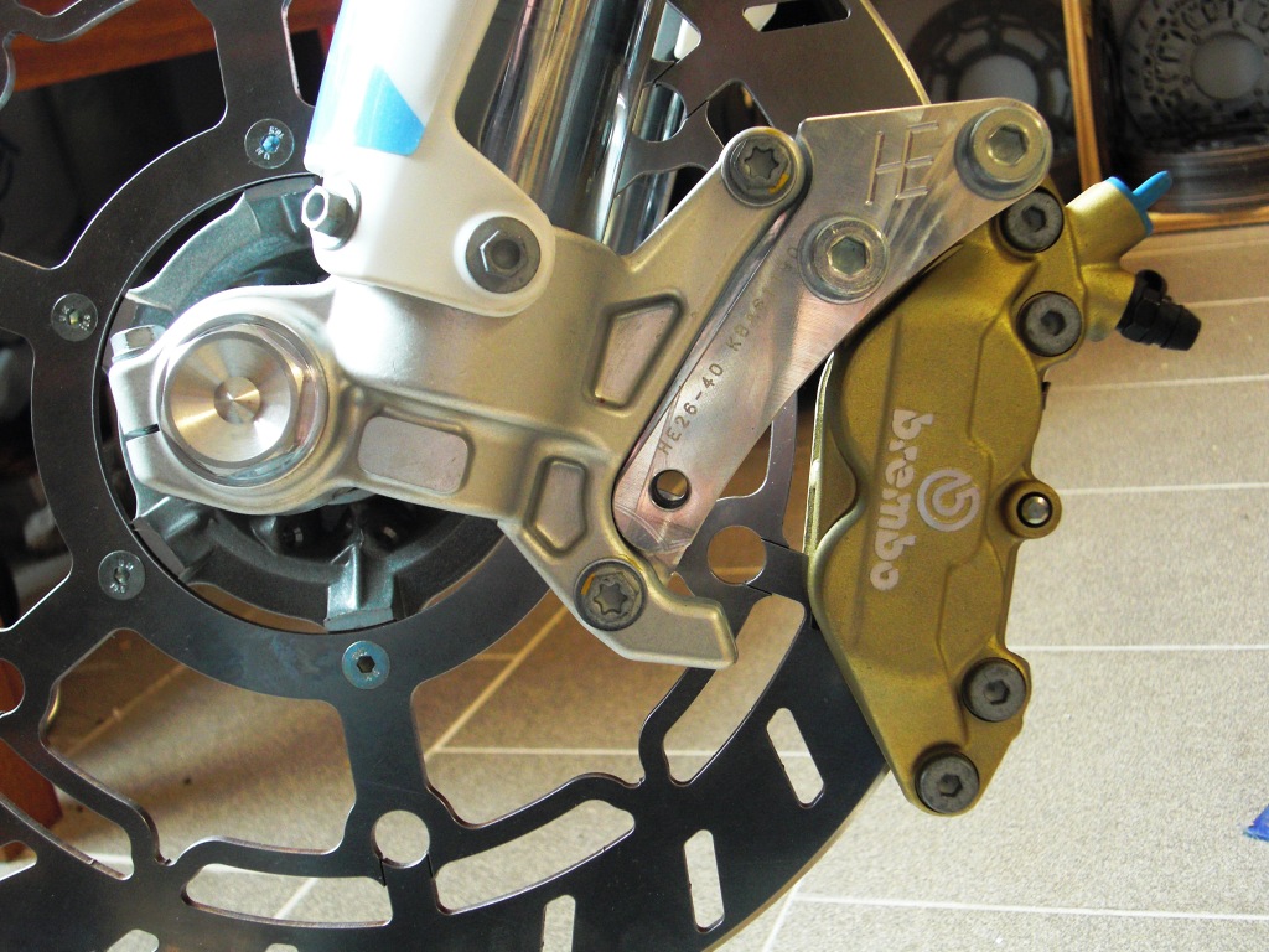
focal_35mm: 46
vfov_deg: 31.5
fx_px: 1686
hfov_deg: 41.2
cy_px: 476
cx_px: 634
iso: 200
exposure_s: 1/30
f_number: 3.3
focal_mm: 8.2
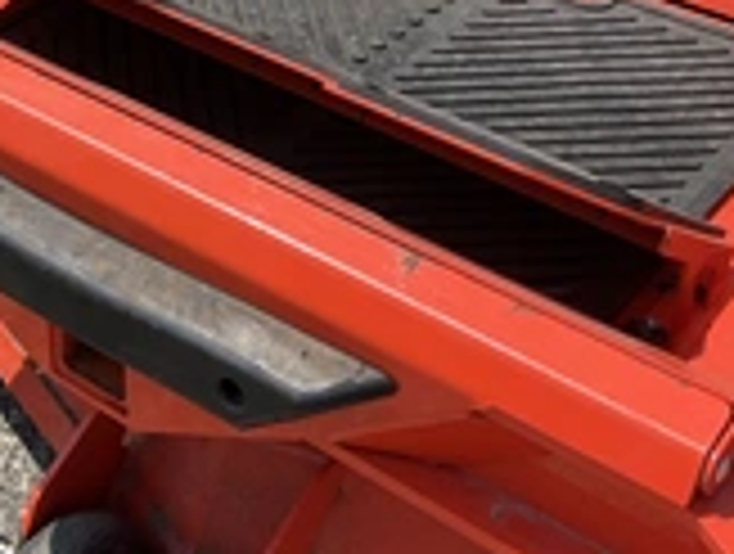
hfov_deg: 27.2
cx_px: 239
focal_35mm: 71
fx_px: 1509
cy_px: 45
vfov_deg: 20.3
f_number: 1.8
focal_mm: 3
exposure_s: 1/1377
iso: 25
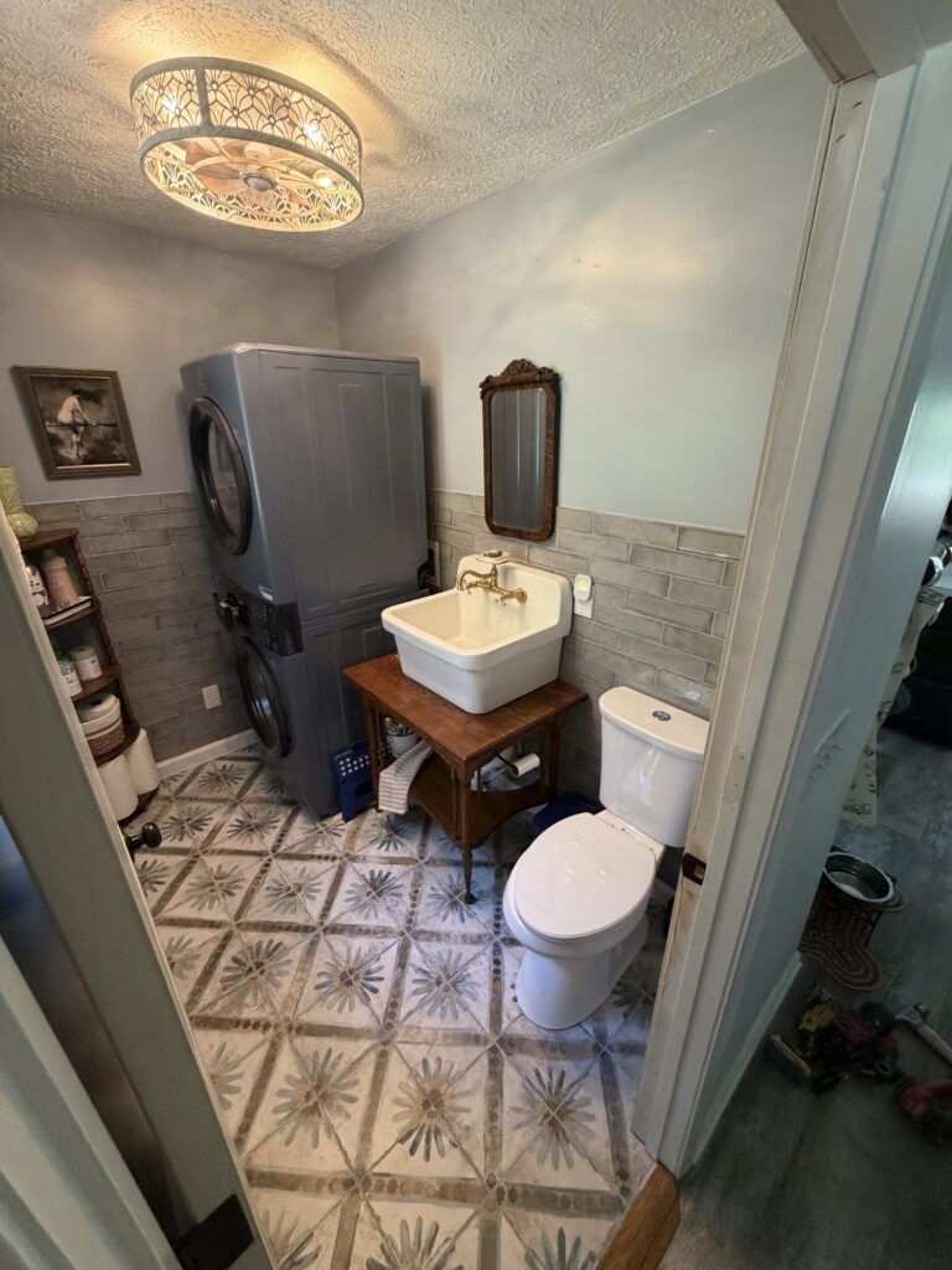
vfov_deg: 102.1
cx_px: 476
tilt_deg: -22.4
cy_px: 635
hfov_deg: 85.7
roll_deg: +0.4
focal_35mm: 14
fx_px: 513
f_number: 2.2
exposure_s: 1/60
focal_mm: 2.22
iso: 250
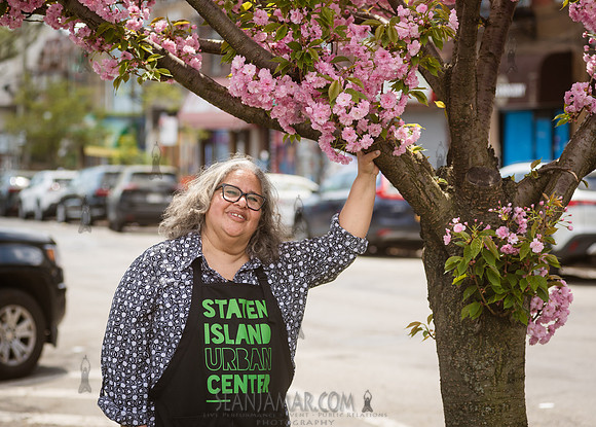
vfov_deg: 15.9
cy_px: 213
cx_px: 289
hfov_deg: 22.0
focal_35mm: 90
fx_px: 1531
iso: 100
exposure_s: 1/320
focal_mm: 86
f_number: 4
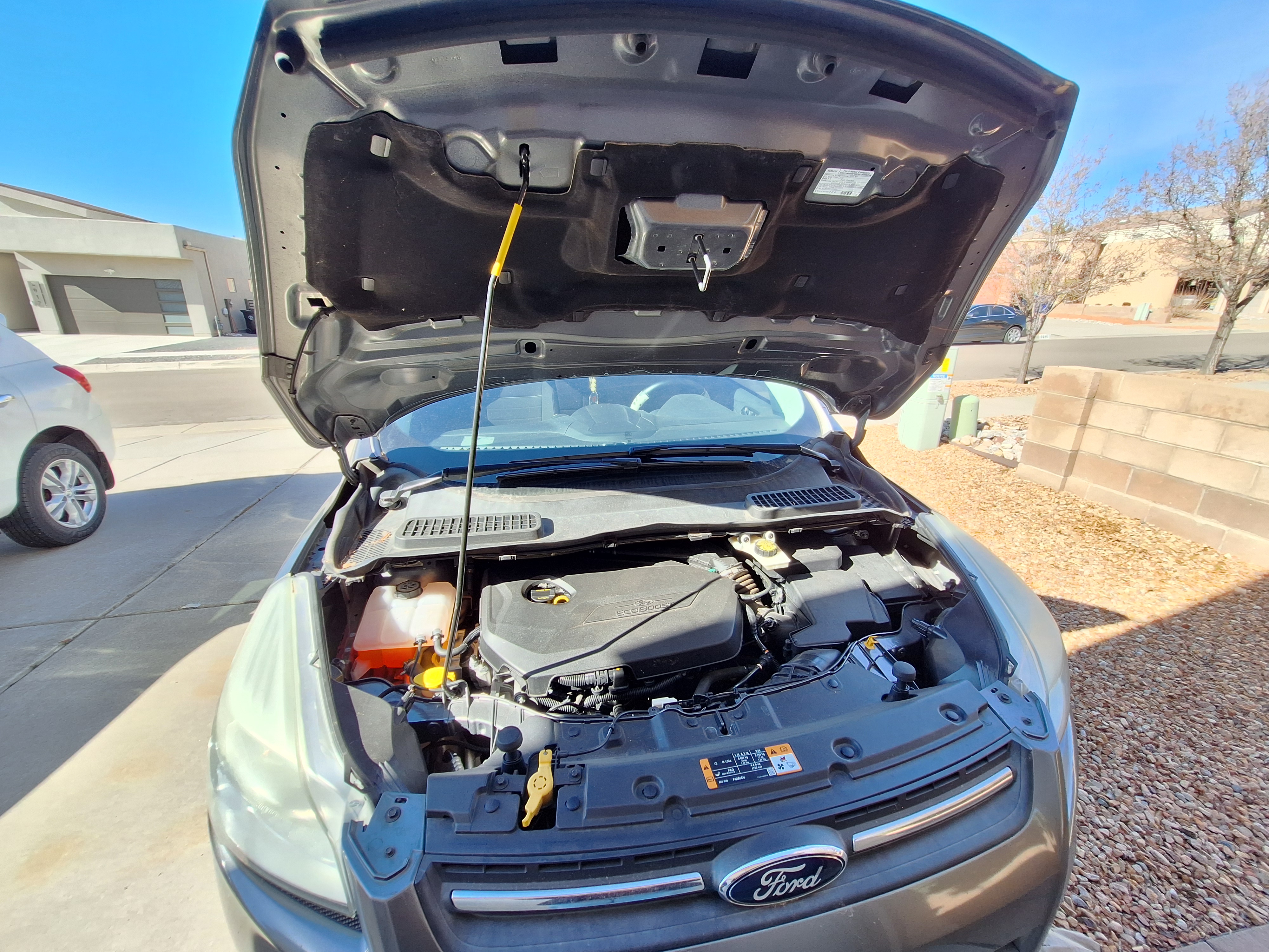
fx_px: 477
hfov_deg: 106.2
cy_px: 476
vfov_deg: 89.9
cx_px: 634
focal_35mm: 13
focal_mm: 1.74
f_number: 2.2
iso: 40
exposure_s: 1/250
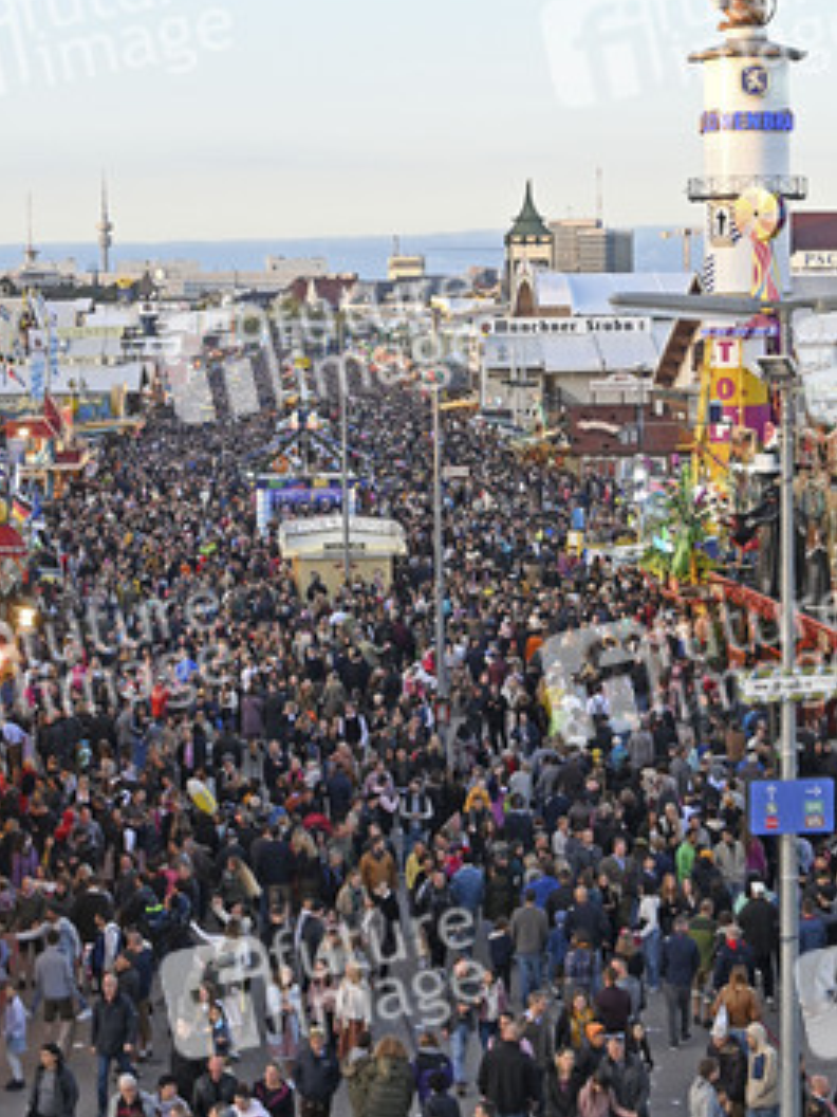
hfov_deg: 18.0
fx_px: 2644
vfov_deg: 23.8
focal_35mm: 82
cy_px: 508
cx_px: 417
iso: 400
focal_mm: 50
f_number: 5.6
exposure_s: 1/160
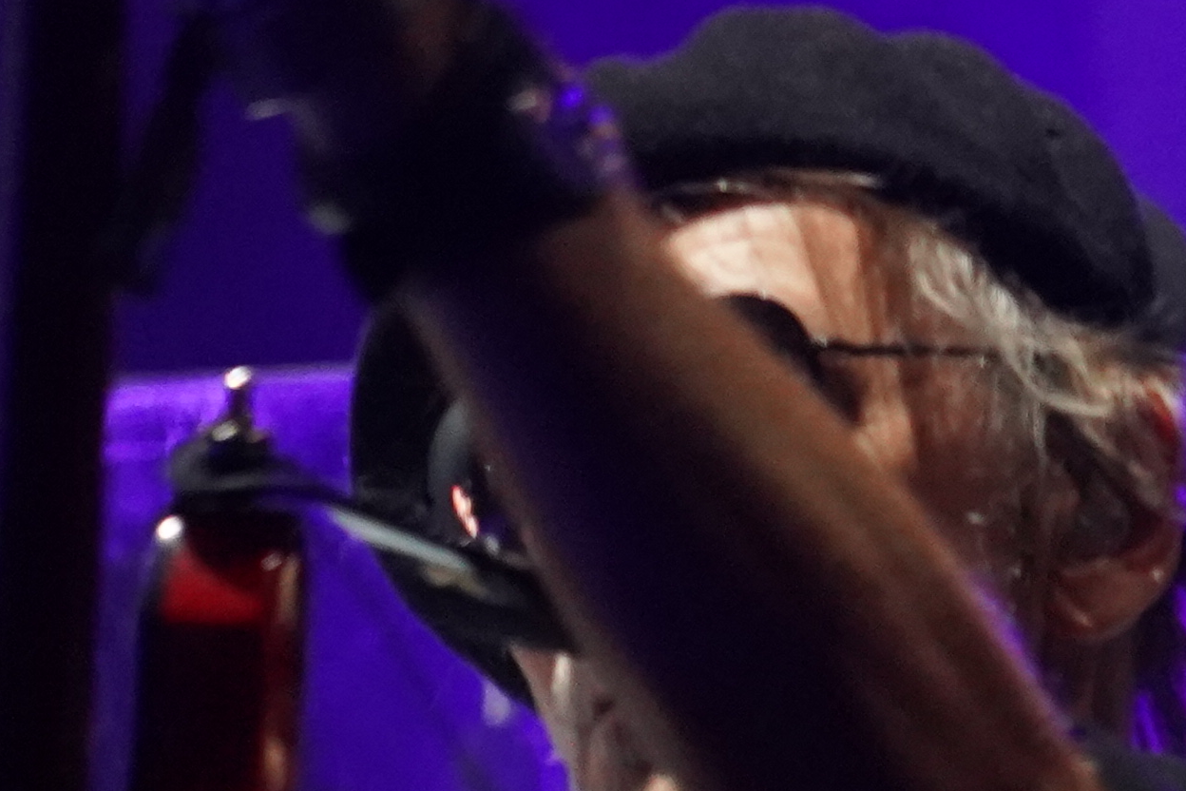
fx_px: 16636
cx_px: 435
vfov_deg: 2.7
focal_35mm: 505
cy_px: 1002
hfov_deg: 4.1
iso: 6400
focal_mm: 105
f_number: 4
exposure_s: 1/160
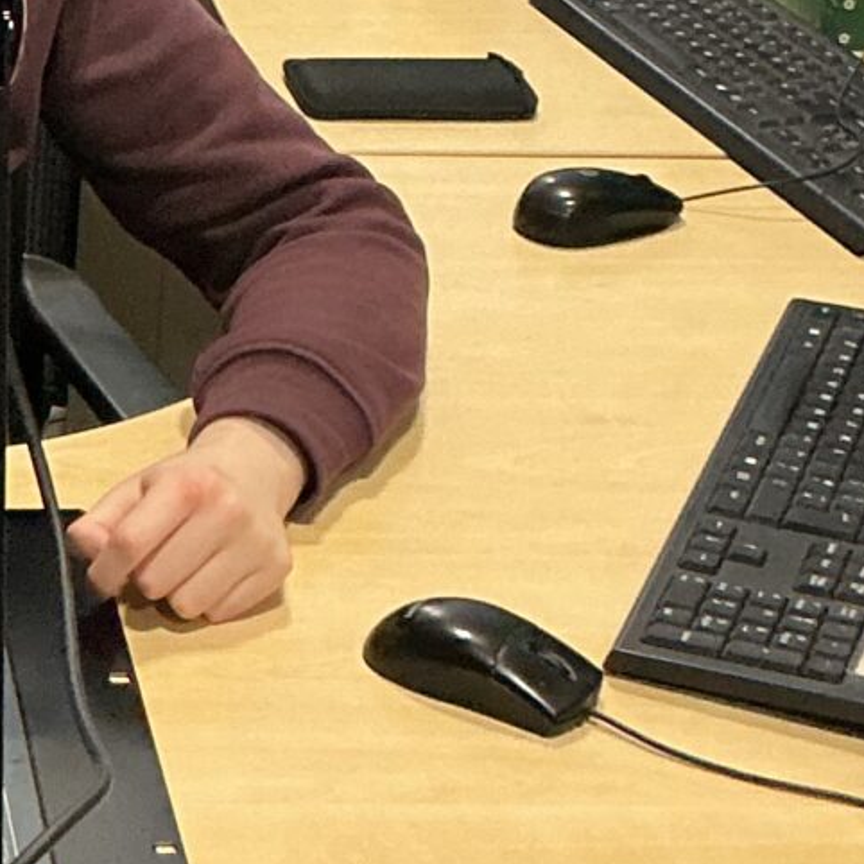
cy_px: -34
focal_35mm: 136
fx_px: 3840
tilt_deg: -20.9
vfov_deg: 12.7
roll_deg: -1.5
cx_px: -303
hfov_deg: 12.4
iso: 160
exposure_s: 1/50
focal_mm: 3
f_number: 1.8
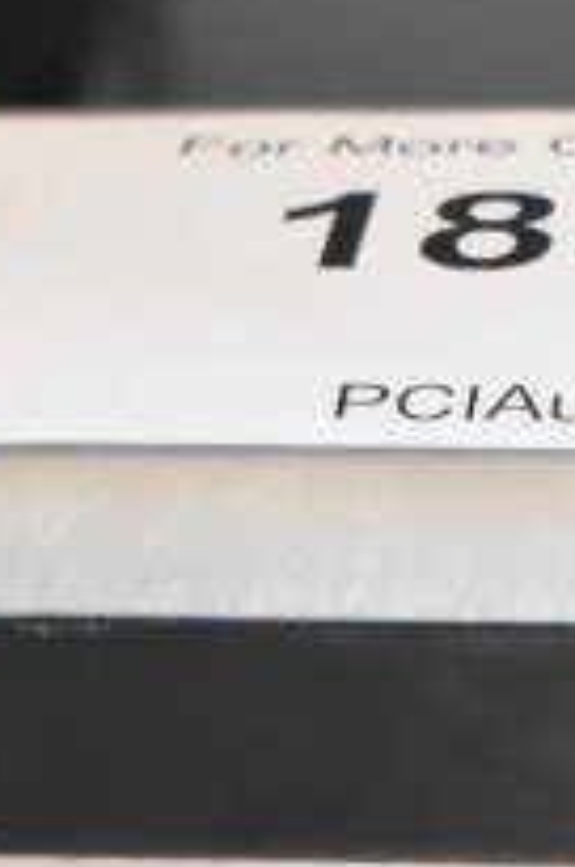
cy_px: 1736
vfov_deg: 7.7
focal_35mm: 255
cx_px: 622
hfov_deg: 5.4
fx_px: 6130
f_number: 4.8
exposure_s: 1/60
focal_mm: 38
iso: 2500
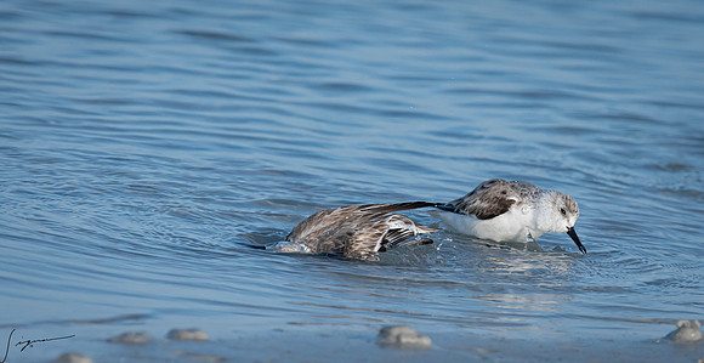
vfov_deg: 1.2
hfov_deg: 2.2
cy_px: 196
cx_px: 589
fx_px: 18077
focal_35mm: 988
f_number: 8
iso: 500
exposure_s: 1/1600
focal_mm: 420
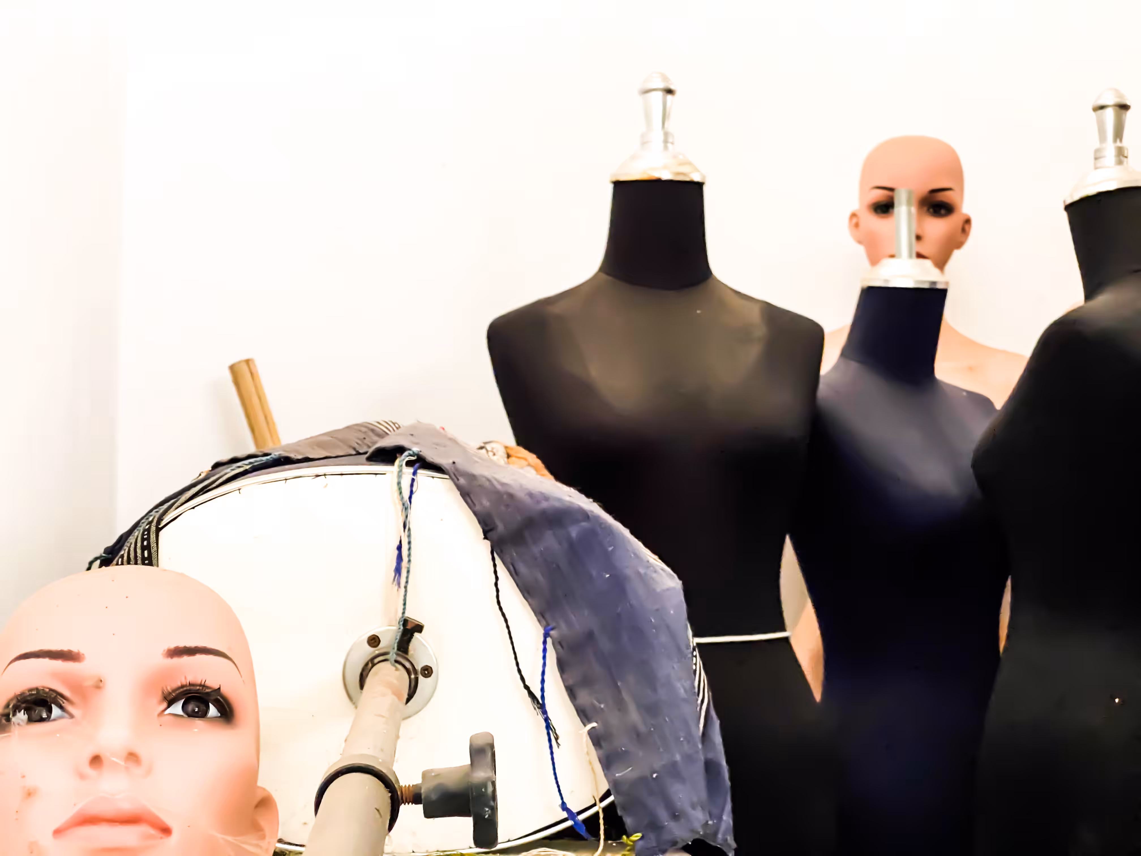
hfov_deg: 36.8
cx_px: 570
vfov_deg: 28.0
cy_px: 428
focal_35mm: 52
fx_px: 1714
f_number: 2
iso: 640
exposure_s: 1/40
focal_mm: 6
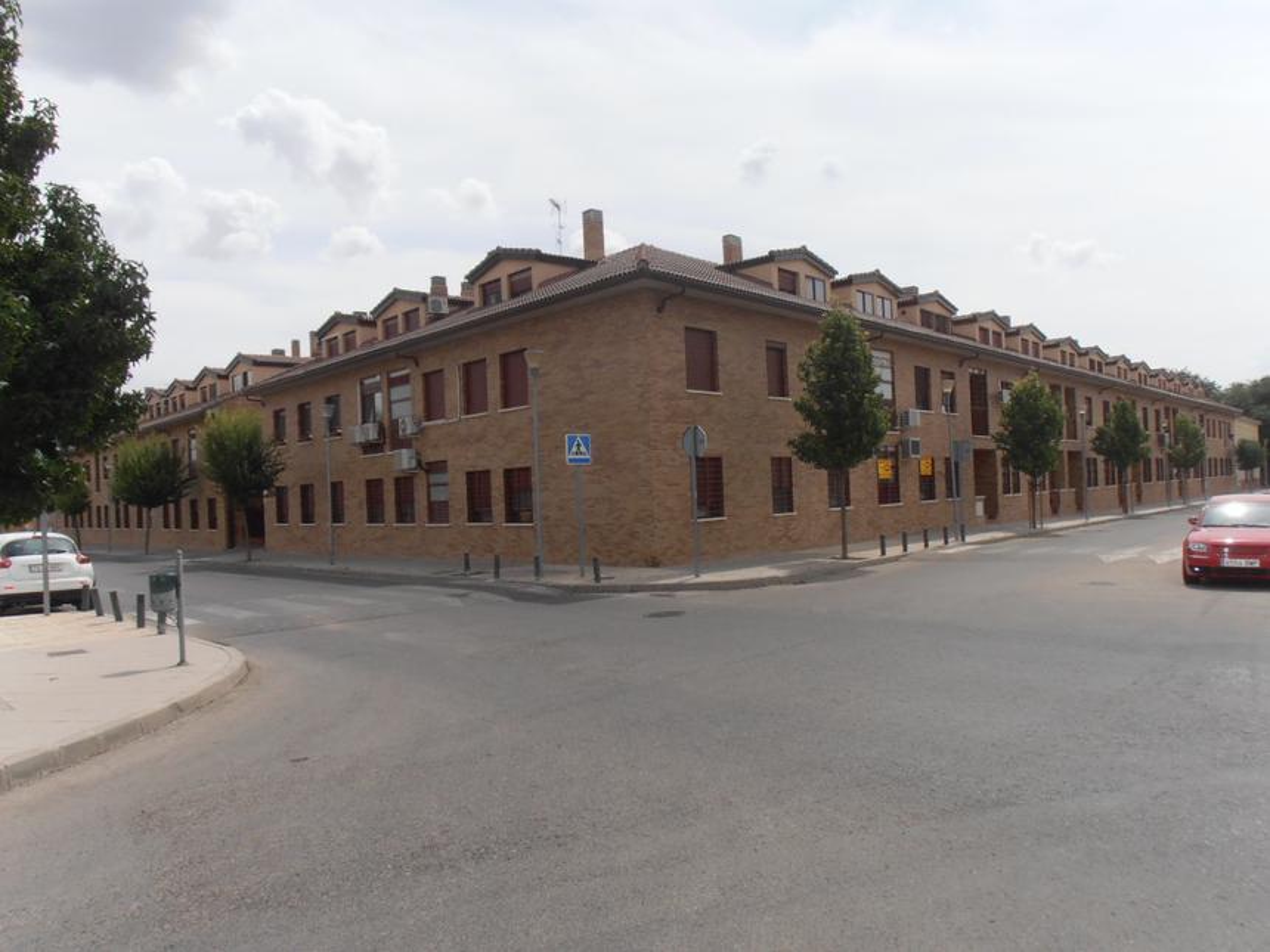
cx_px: 635
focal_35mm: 30
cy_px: 476
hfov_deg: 60.0
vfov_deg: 46.8
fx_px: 1101
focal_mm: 5.25
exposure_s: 1/400
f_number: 8.8
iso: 80
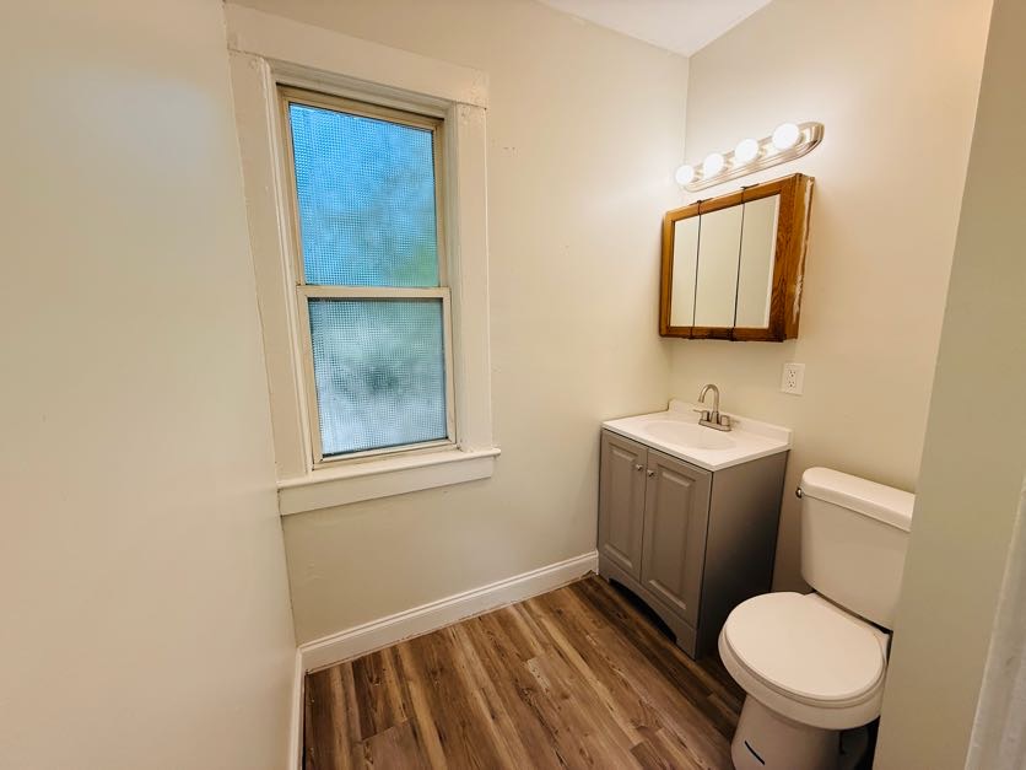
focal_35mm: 14
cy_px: 385
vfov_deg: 85.7
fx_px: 415
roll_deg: +1.0
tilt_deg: -9.0
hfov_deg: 102.1
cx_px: 513
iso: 200
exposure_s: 1/120
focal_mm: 2.22
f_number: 2.2
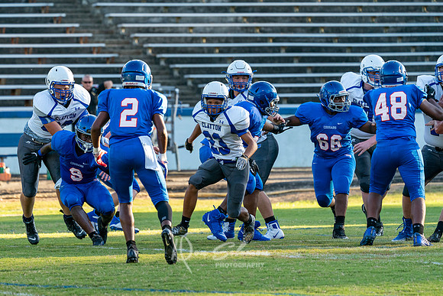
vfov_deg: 4.1
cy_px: 162
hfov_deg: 6.2
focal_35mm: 333
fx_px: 4099
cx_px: 177
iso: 1600
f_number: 5.6
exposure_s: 1/1000
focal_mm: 268
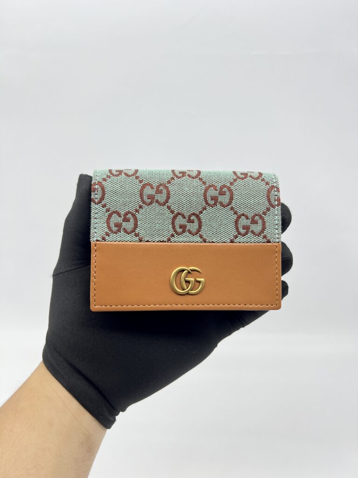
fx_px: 359
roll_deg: -0.1
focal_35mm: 26
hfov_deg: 53.1
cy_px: 239
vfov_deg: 67.3
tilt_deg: -19.6
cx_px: 179
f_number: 1.5
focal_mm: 5.7
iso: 32
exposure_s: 1/102
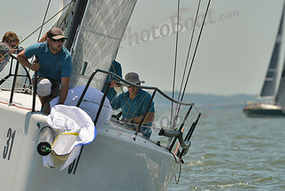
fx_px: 4847
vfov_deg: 2.2
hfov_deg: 3.4
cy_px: 85
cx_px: 69
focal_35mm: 612
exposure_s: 1/1250
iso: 200
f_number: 7.1
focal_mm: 340
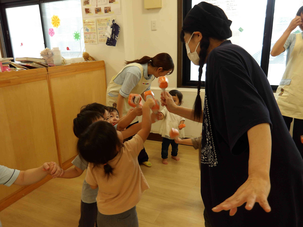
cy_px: 114
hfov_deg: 65.3
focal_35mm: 27
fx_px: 236
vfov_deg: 51.4
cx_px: 152
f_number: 3
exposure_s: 1/47
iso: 100
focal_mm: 4.9
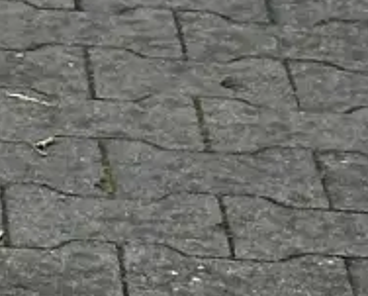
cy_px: -942
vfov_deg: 3.5
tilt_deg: -7.0
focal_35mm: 425
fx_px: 4636
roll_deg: -1.1
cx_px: -626
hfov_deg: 4.4
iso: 64
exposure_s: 1/2469
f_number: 1.78
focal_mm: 6.86
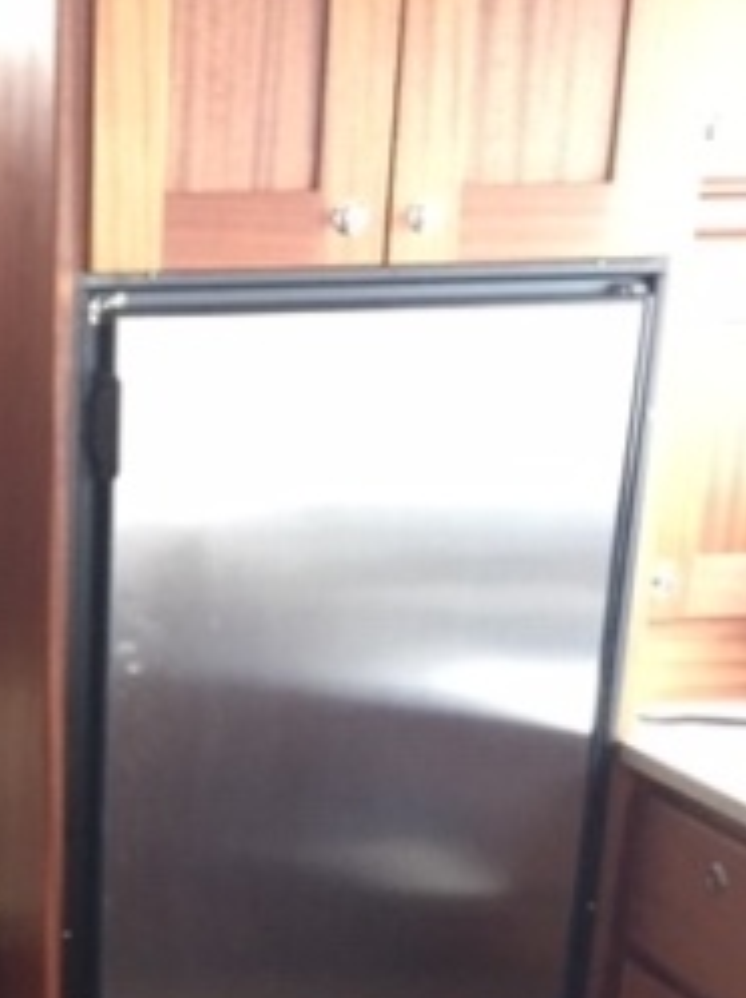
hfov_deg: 19.7
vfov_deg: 25.7
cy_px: 1102
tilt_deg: -21.8
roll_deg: +1.3
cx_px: -148
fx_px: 2017
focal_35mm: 70
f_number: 2.2
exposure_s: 1/20
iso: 250
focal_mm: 4.15
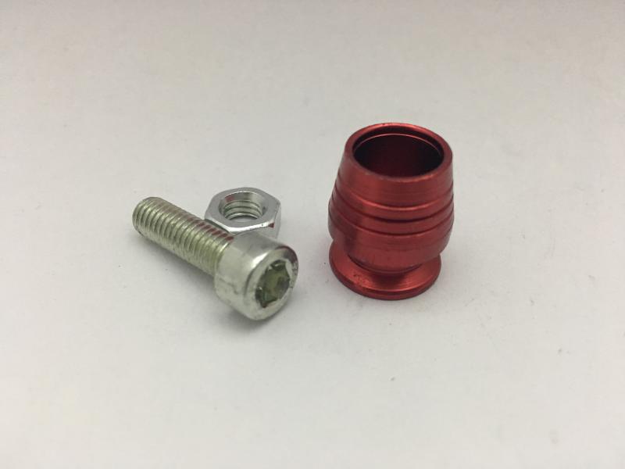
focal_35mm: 29
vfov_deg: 48.2
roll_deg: -2.3
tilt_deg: -38.4
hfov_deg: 61.7
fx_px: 524
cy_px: 234
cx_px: 312
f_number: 2.2
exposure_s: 1/30
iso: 160
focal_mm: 4.15
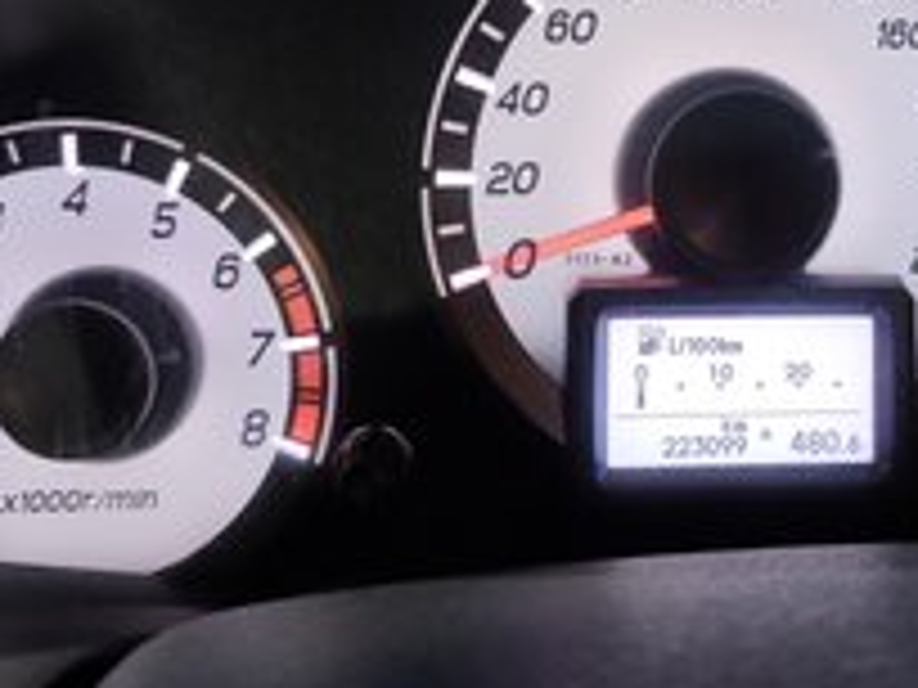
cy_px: 148
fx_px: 1193
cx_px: 680
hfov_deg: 41.0
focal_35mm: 45
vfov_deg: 31.4
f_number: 1.65
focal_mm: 6.19
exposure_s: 1/33.3
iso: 500
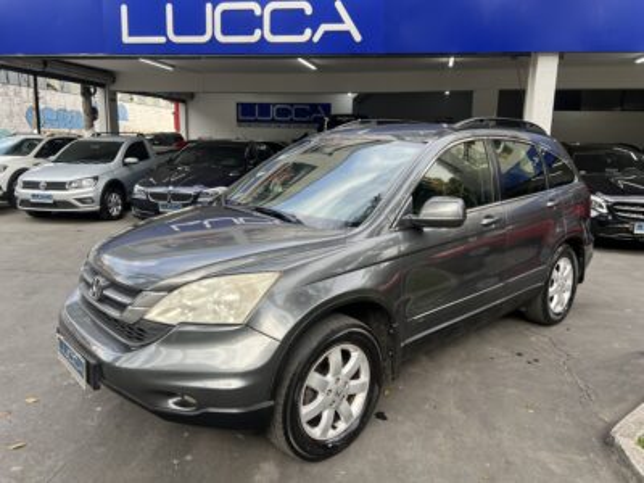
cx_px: 322
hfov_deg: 67.3
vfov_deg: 53.1
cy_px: 242
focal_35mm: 26
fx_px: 484
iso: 40
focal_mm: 5.7
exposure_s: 1/259
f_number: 1.5
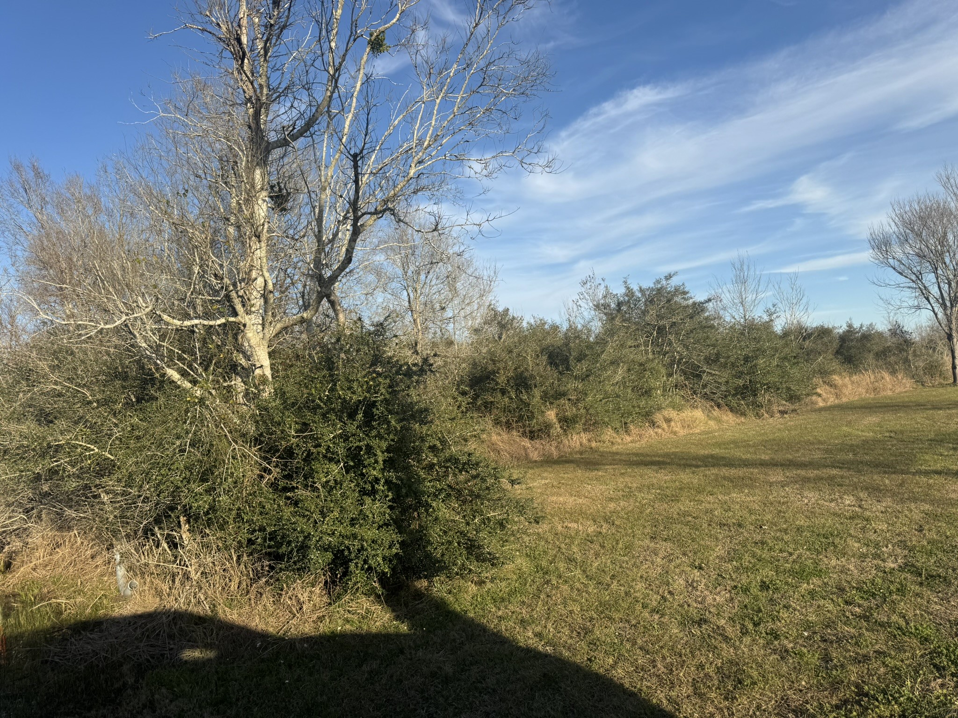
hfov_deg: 71.6
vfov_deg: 56.8
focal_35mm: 24
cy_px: 359
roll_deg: +3.3
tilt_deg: +2.6
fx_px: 664
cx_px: 479
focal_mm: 6.76
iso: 80
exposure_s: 1/3802
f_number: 1.78
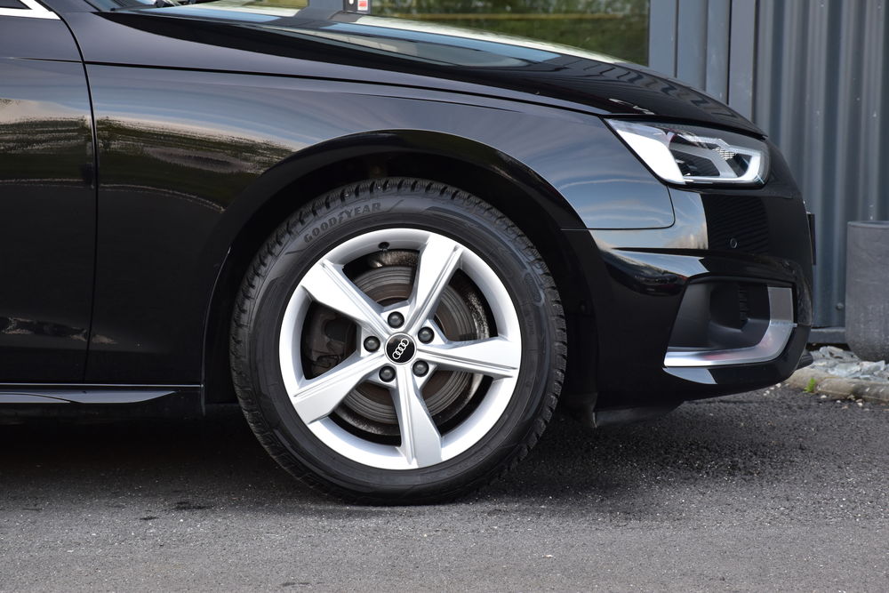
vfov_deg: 10.2
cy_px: 296
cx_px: 444
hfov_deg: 15.2
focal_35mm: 135
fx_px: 3334
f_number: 9
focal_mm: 90
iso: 800
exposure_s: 1/125
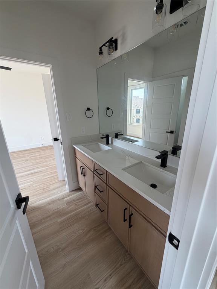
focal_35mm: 14
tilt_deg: -15.5
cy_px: 144
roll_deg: -0.6
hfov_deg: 85.7
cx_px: 108
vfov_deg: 102.1
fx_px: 117
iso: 80
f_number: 2.2
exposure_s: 1/121
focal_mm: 2.22
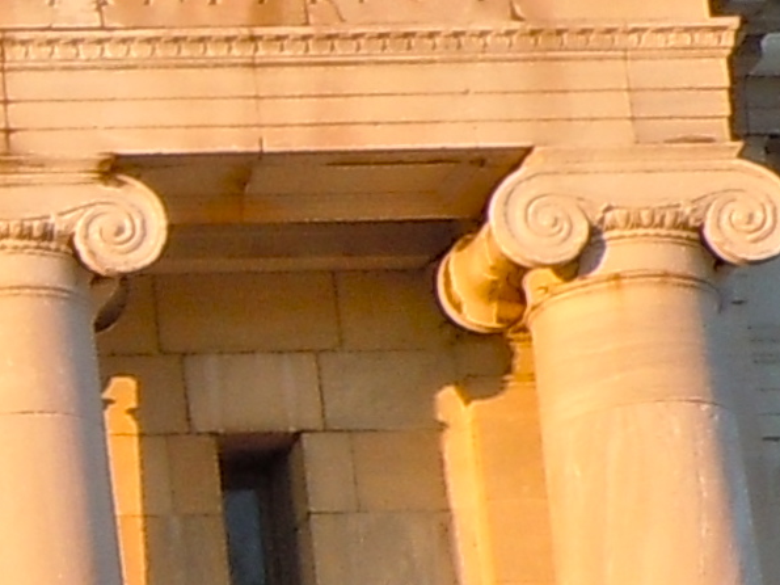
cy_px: 548
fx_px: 4551
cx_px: -1104
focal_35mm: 202
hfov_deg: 8.9
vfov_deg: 7.3
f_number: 3.7
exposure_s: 1/125
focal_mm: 5
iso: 100
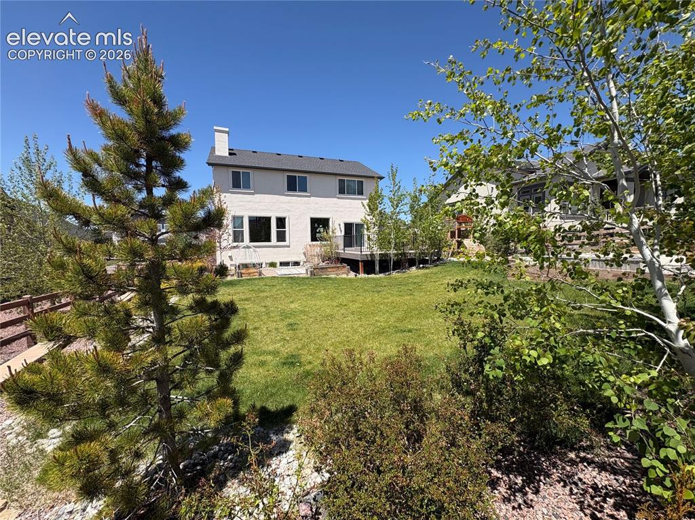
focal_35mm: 14
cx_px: 348
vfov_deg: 85.6
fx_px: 281
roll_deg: +1.1
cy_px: 260
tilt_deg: -4.5
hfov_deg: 102.1
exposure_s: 1/1506
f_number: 2.2
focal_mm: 2.22
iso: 40
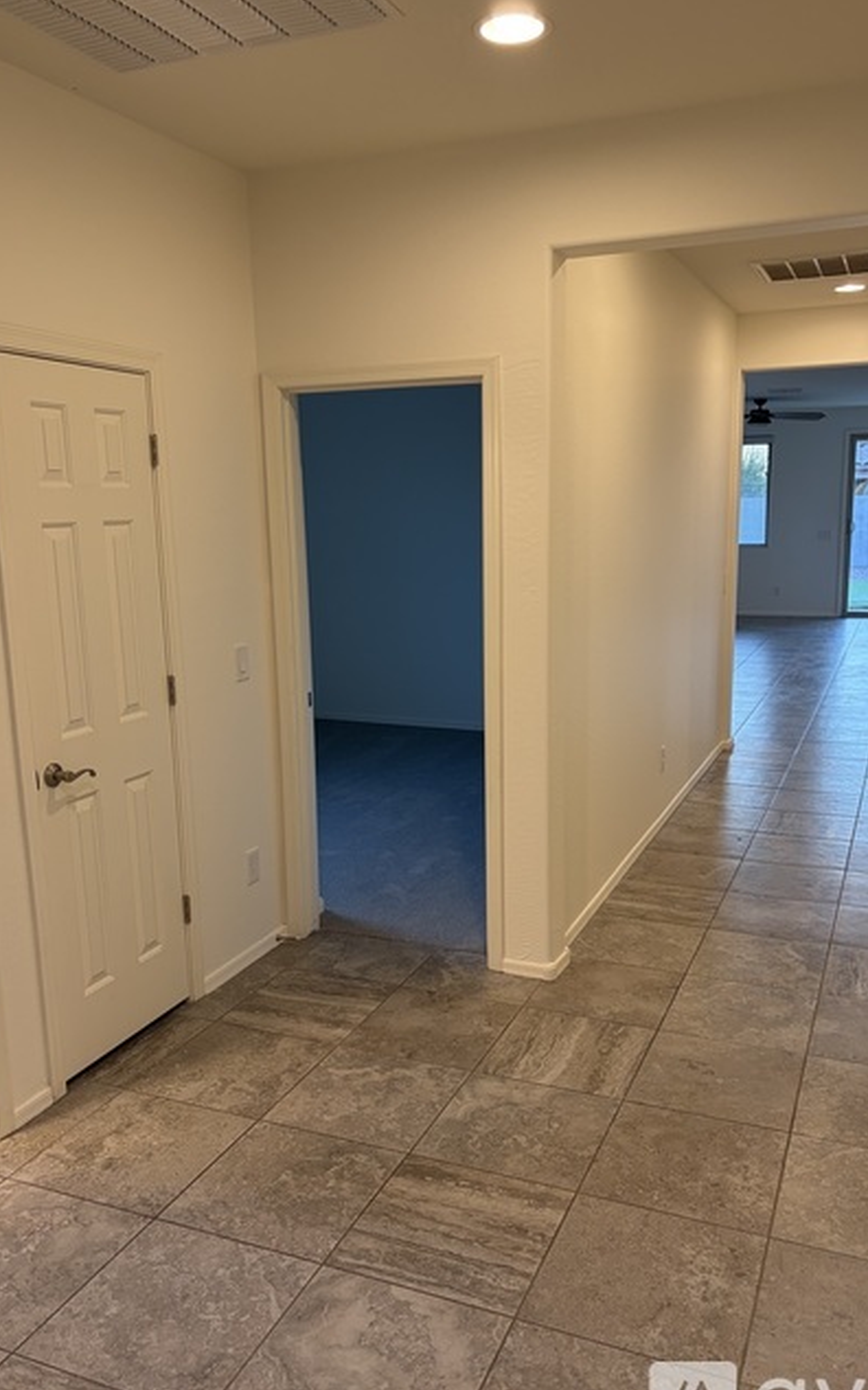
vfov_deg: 64.6
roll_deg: +0.4
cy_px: 718
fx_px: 1098
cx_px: 456
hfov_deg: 43.1
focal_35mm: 29
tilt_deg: -10.0
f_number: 1.6
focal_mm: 5.96
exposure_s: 1/60
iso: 100
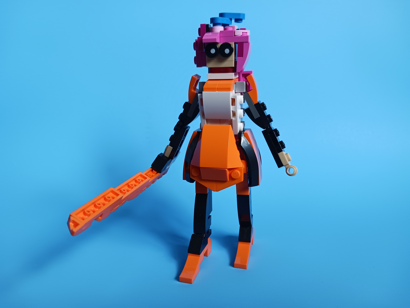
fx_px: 320
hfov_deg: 65.3
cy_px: 154
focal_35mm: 27
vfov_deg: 51.4
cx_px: 205
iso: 200
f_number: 1.8
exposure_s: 1/60
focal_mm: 4
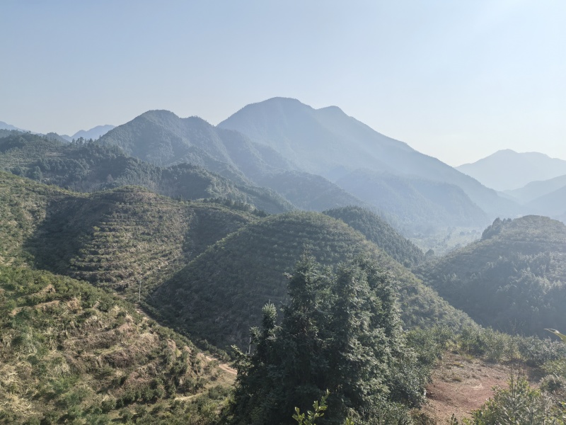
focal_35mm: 27
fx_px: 441
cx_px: 283
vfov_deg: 51.4
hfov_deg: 65.3
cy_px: 212
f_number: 1.9
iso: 50
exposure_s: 1/4149
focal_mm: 5.52
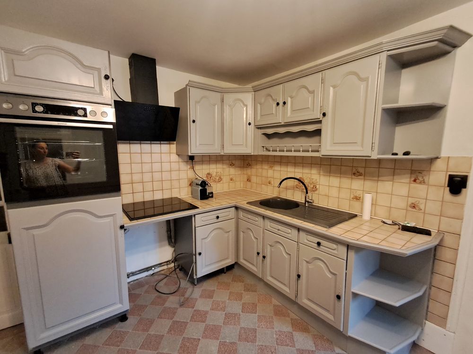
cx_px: 236
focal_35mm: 16
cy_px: 177
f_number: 2.2
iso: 500
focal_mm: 1.64
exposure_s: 1/25
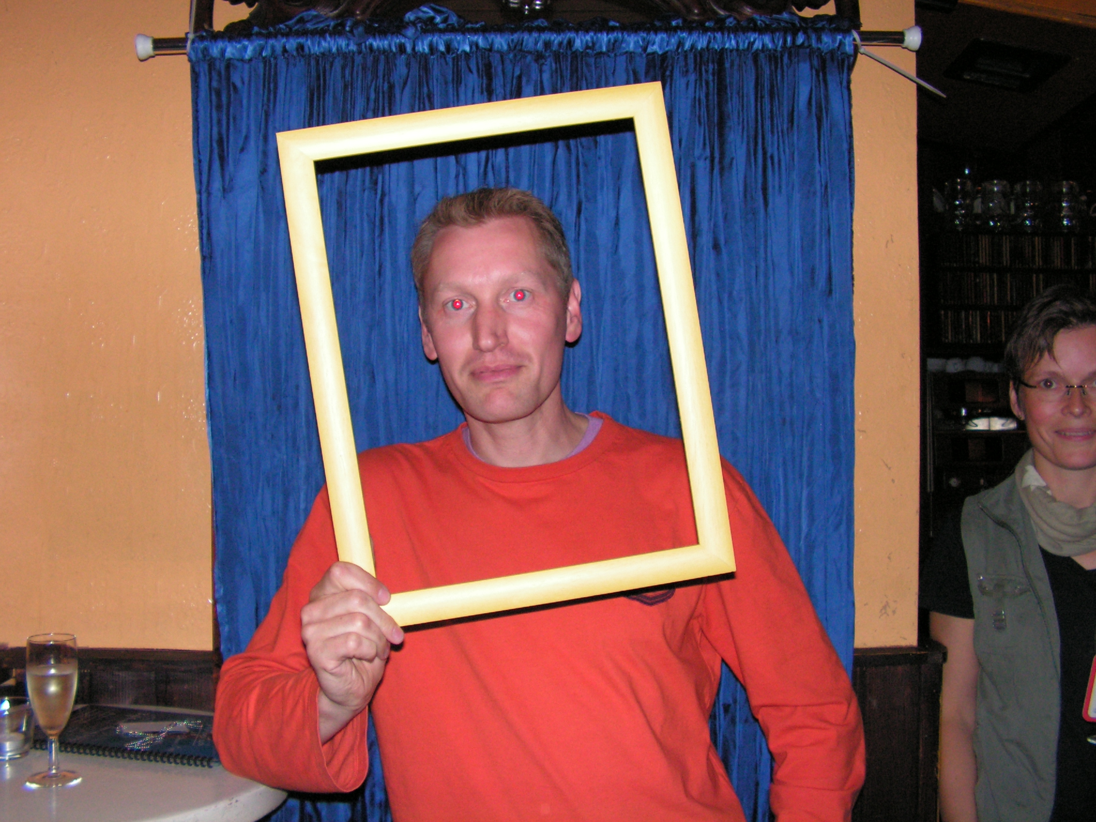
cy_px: 411
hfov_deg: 51.4
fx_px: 1140
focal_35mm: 36
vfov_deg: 39.7
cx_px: 548
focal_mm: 6
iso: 200
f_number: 3.2
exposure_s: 1/40
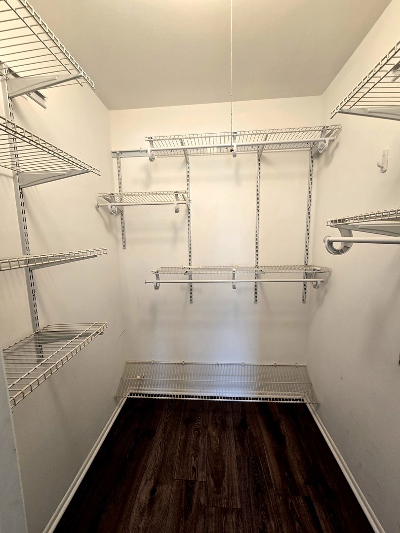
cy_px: 266
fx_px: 200
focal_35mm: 13
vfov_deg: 106.2
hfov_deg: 89.9
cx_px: 200
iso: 125
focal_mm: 2.2
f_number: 2.2
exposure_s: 1/60
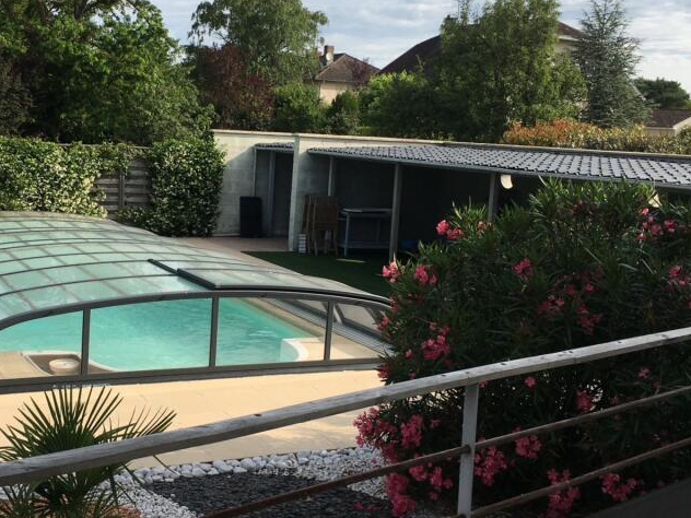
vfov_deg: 30.9
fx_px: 938
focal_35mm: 47
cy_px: 239
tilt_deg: -5.9
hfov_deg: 40.0
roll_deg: -4.0
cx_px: 241
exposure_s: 1/1508
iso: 25
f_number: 2.2
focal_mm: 4.15
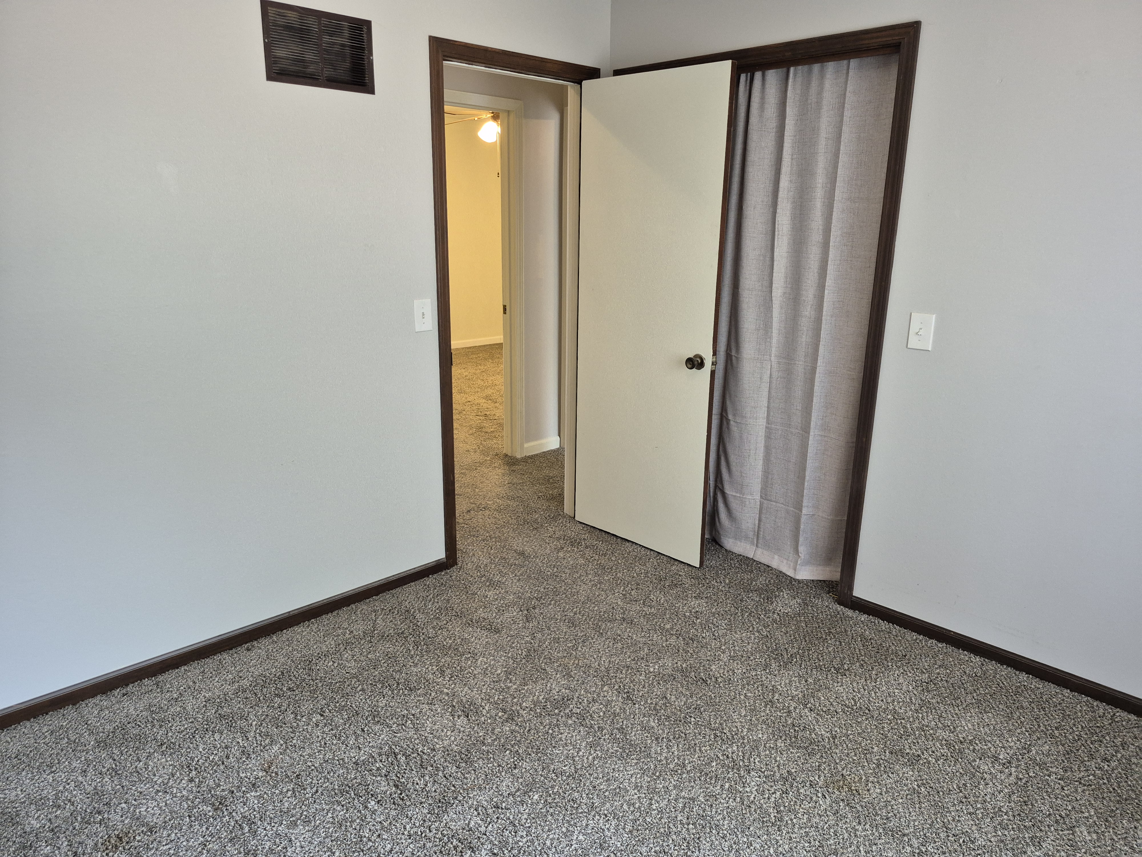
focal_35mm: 23
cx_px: 571
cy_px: 428
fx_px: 759
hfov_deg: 73.9
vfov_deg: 58.9
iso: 500
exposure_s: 1/120
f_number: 1.8
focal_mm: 5.4
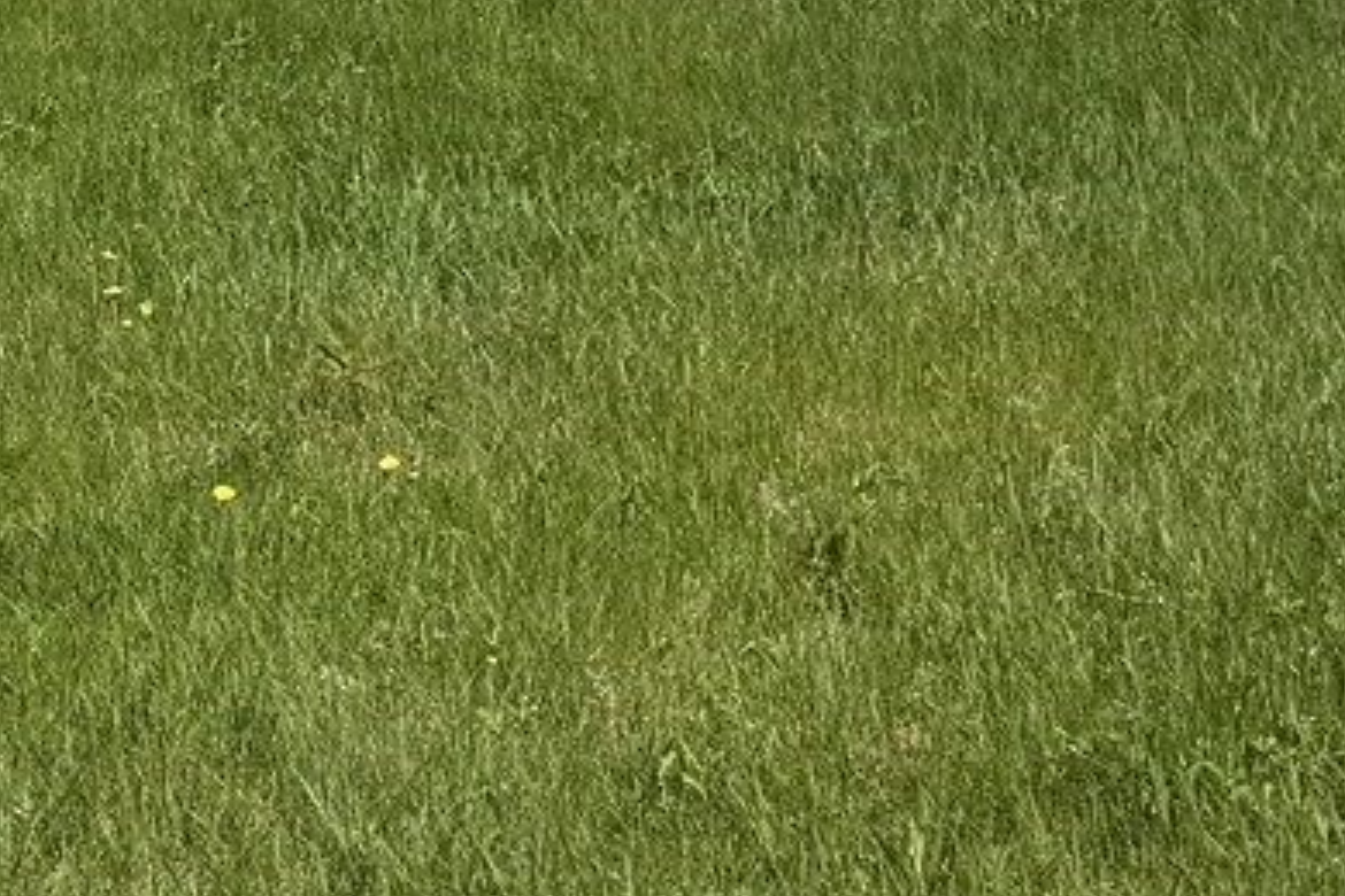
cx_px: 145
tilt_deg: +4.3
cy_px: -1220
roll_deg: +2.0
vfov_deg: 9.4
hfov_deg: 15.5
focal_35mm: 131
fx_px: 4894
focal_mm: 6.76
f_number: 1.78
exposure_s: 1/8130
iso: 80
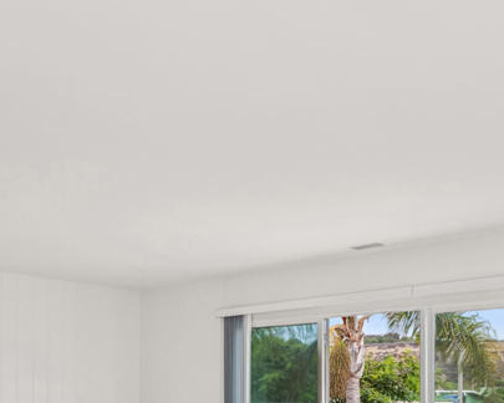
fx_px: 567
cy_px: 387
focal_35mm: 38
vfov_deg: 36.0
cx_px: 268
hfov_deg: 47.9
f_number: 9
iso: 80
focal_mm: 16
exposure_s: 1/30
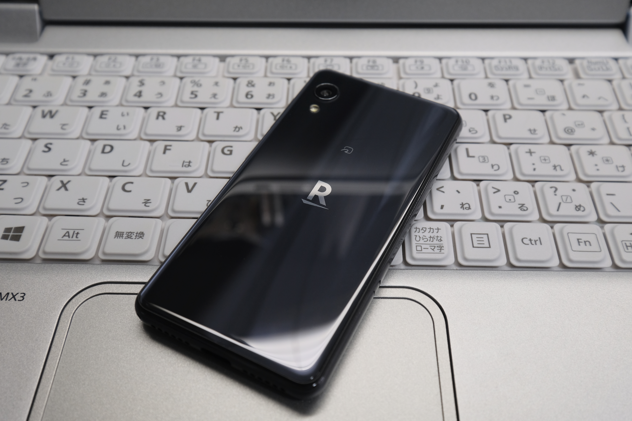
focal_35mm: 36
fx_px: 632
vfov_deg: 36.9
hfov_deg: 53.1
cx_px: 316
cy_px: 210
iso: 800
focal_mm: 24
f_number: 6.4
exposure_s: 1/52
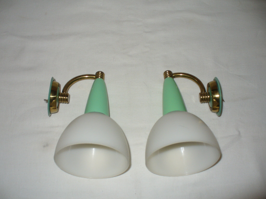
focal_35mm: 37
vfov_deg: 38.7
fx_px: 284
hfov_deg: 50.1
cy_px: 100
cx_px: 133
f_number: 2.8
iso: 100
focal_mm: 6.1
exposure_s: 1/30
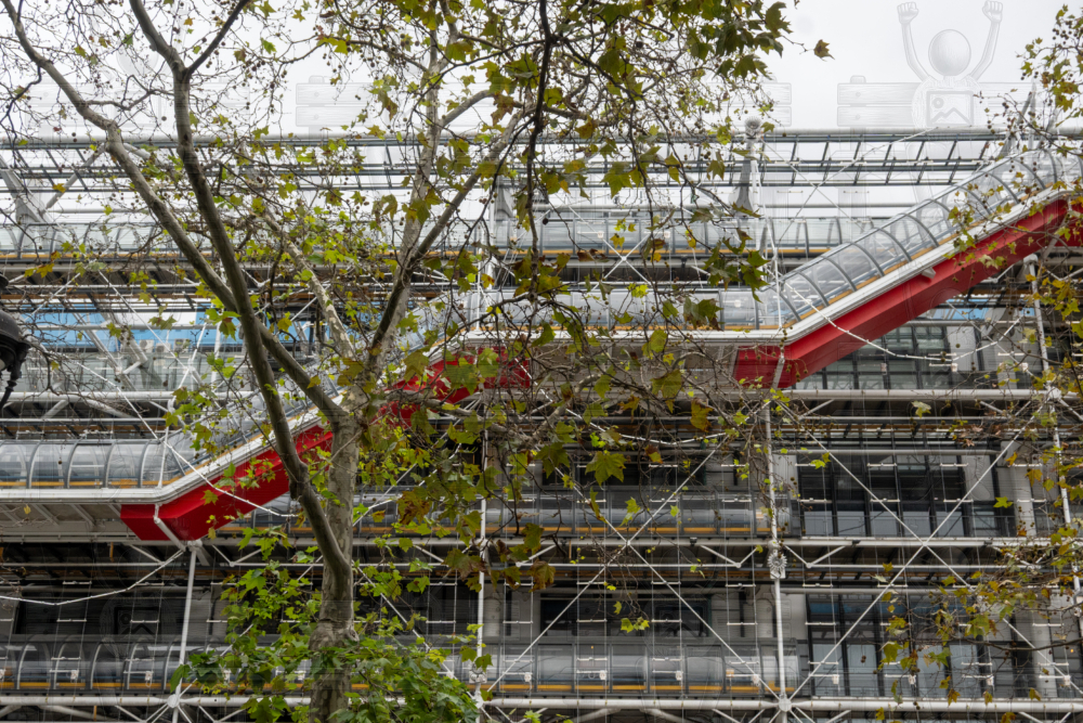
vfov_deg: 29.4
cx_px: 542
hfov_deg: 43.0
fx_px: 1376
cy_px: 362
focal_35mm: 46
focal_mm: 30.5
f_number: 6.3
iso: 640
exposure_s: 1/250
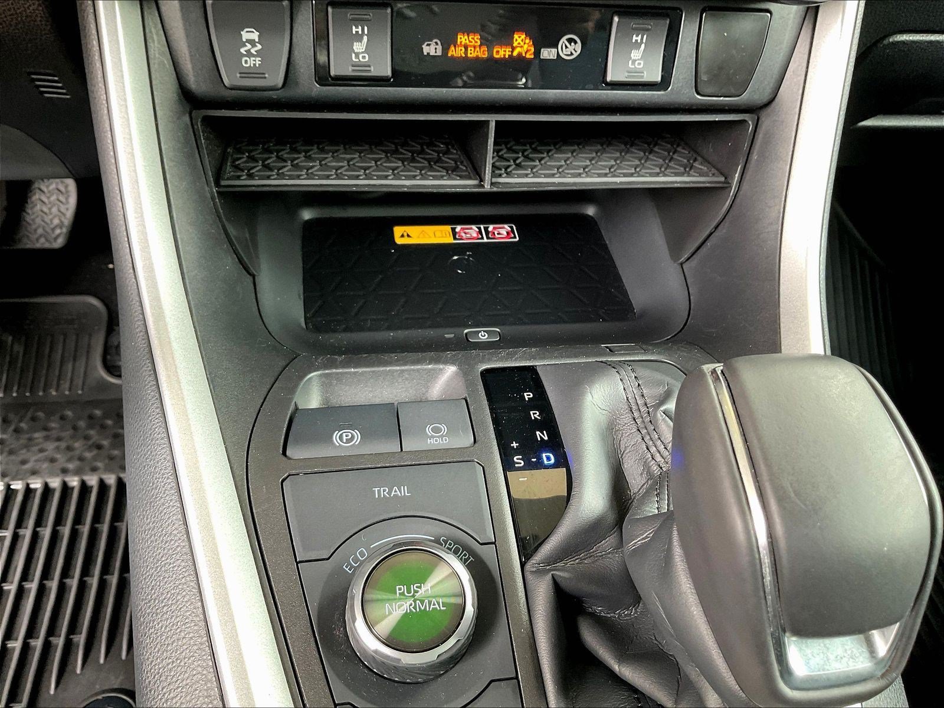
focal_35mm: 29
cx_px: 472
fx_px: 791
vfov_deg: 48.2
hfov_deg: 61.7
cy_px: 354
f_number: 1.8
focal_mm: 3
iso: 160
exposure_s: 1/60
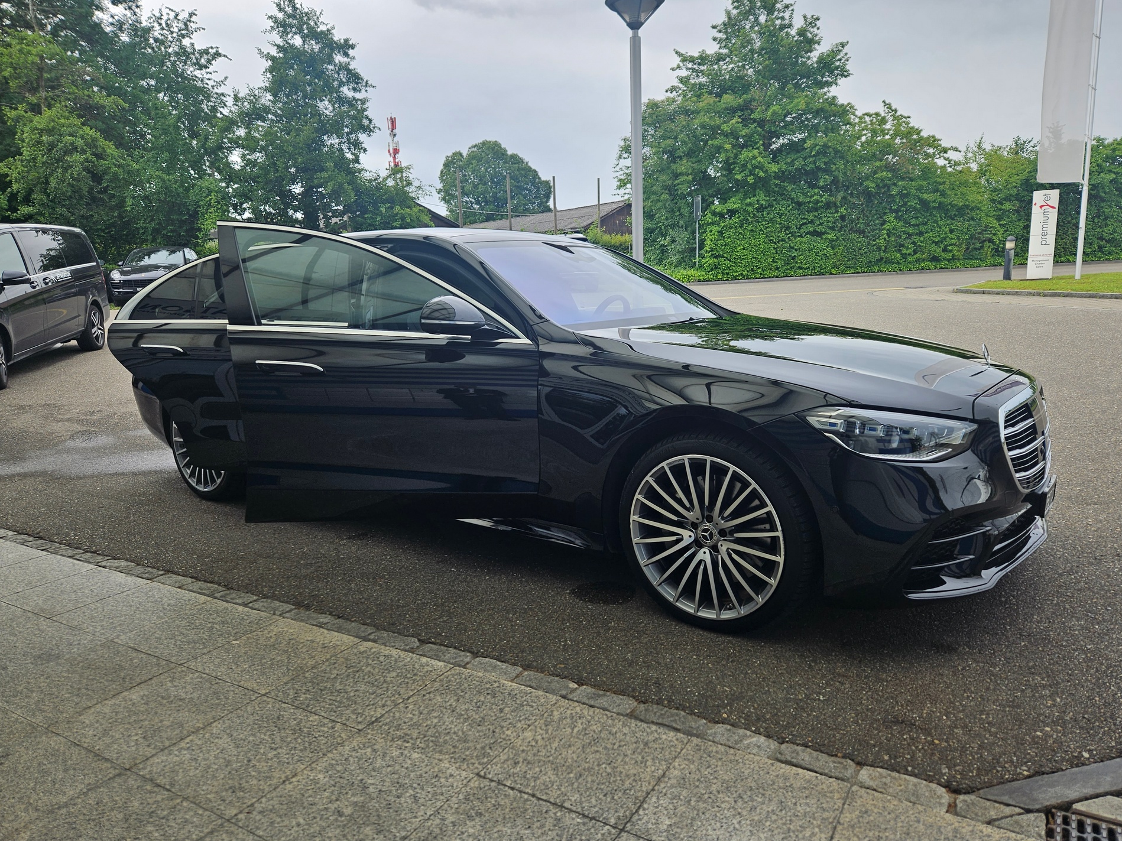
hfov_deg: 71.6
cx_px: 571
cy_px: 409
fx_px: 778
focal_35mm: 24
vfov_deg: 56.8
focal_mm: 5.4
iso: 25
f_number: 1.8
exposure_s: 1/260
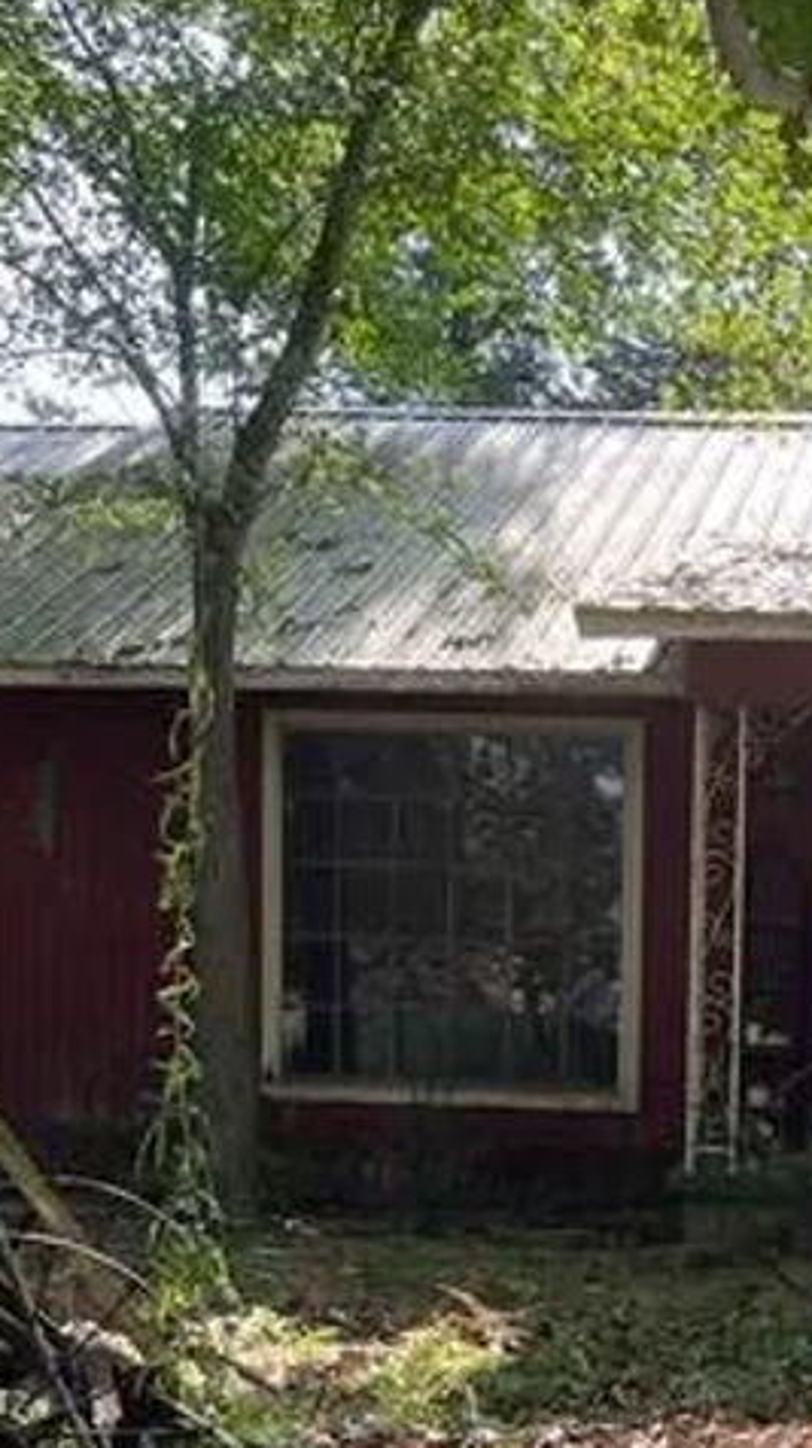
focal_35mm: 61
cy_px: 1150
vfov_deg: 33.4
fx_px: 2340
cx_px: 855
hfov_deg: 19.0
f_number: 1.6
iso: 50
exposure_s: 1/418
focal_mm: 5.1
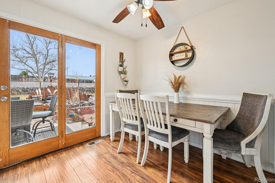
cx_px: 137
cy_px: 86
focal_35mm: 15
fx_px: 115
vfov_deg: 77.2
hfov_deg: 100.4
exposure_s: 1/15
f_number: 8
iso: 100
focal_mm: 14
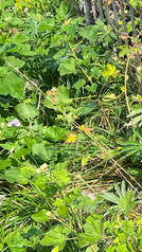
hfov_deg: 9.2
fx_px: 816
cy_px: 36
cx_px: 313
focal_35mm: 122
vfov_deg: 17.4
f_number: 1.5
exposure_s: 1/1266
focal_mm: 5.7
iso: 50
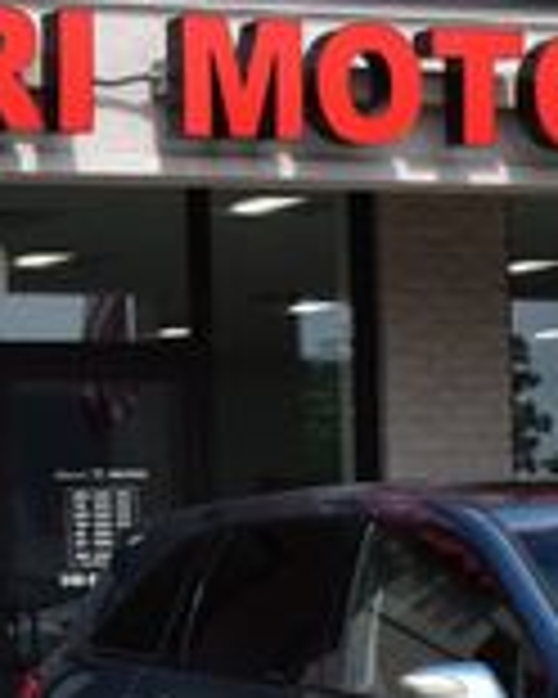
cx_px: -76
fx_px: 3365
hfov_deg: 9.4
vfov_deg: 11.7
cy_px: 707
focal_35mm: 163
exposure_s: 1/500
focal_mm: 28
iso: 280
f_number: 11
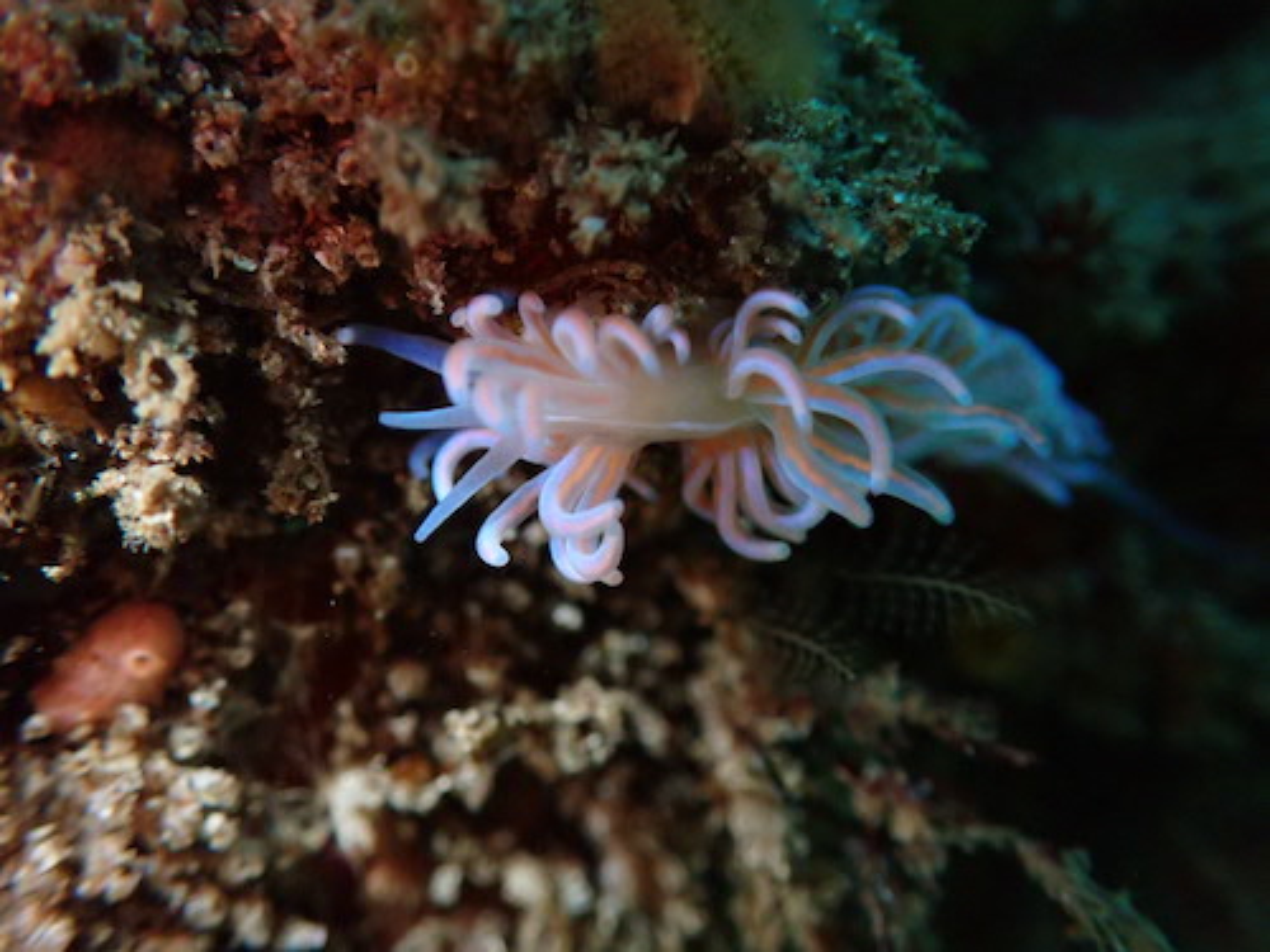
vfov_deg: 46.8
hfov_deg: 60.0
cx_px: 635
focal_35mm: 30
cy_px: 476
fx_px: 1101
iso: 800
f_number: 6.3
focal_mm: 5.4
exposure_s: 1/30
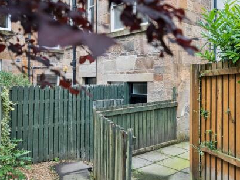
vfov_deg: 37.7
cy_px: 91
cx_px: 123
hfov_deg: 49.0
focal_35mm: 38
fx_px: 264
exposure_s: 1/200
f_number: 4
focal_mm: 34
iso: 800
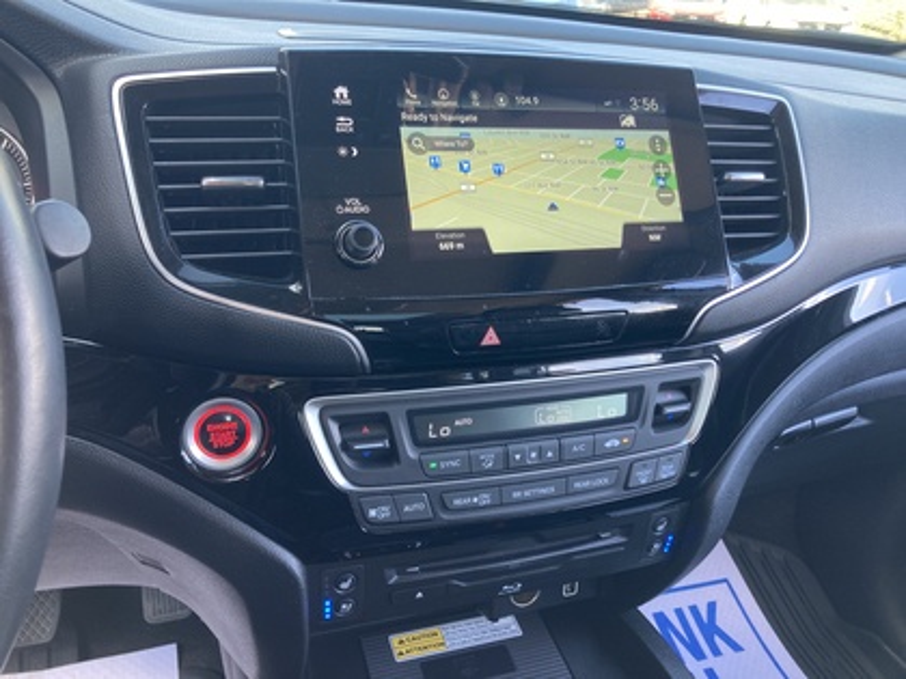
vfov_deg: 49.7
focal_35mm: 28
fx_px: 733
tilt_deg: -26.5
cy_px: 340
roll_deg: -2.6
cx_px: 453
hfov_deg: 63.4
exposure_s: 1/50
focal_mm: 3.99
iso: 50
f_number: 1.8
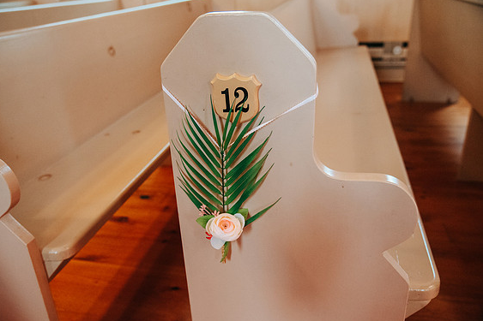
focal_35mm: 33
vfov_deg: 39.9
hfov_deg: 57.2
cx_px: 236
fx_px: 443
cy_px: 162
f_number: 4
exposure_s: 1/60
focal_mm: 32
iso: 6400
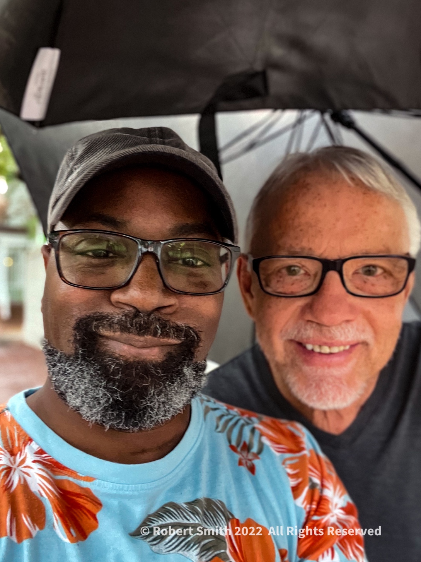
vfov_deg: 58.3
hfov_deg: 45.4
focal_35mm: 31
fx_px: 503
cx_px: 212
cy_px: 286
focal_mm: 2.71
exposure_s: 1/40
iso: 400
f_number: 2.2
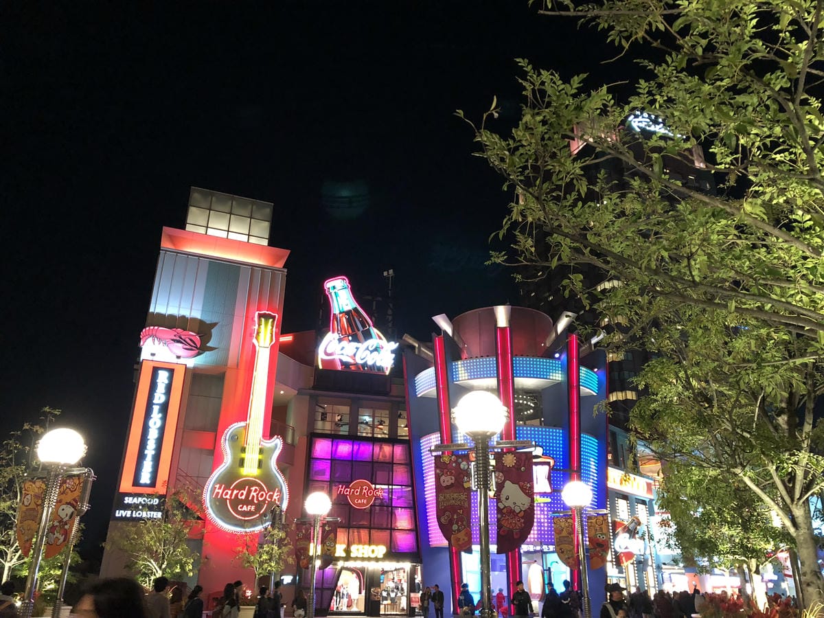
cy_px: 309
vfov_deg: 48.2
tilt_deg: +22.6
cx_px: 412
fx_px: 690
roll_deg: -0.6
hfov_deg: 61.7
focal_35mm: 29
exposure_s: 1/7
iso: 80
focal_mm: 3.99
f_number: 1.8
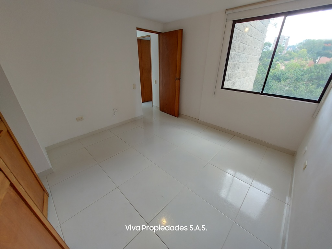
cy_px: 124
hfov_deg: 106.2
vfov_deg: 89.9
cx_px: 166
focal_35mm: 13
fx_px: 125
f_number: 2.2
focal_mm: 1.74
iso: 125
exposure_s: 1/60
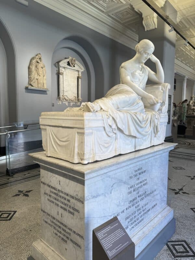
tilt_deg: -5.3
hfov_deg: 56.8
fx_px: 180
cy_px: 130
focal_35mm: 24
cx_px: 98
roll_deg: +0.4
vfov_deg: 71.6
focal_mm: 6.86
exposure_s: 1/100
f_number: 1.78
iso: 100
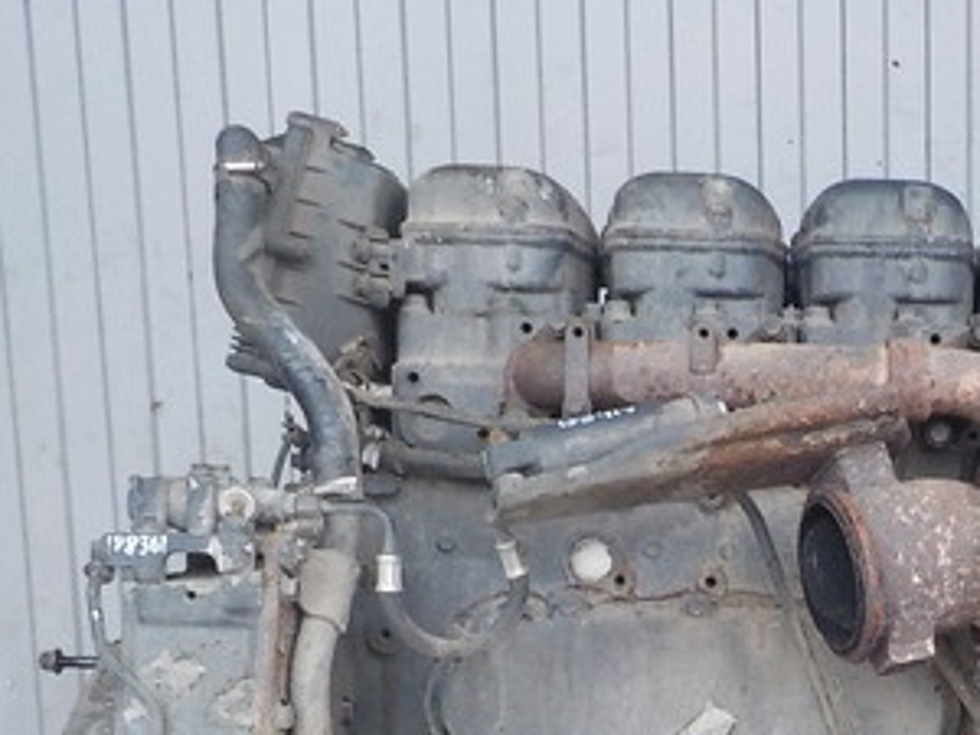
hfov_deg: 28.9
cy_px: 706
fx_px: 1812
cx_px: 908
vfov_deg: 22.2
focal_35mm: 64
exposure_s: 1/25
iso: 400
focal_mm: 4.1
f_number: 3.3
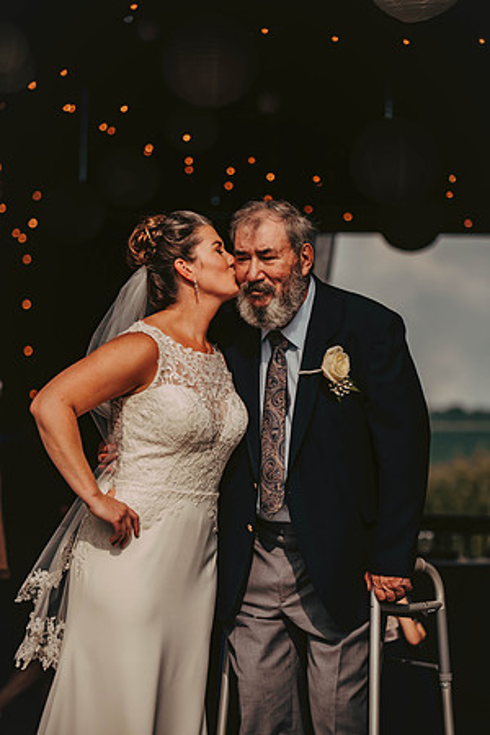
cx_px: 245
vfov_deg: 16.8
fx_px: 2491
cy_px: 368
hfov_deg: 11.2
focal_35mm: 122
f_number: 2.8
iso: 200
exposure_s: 1/3200
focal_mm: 122
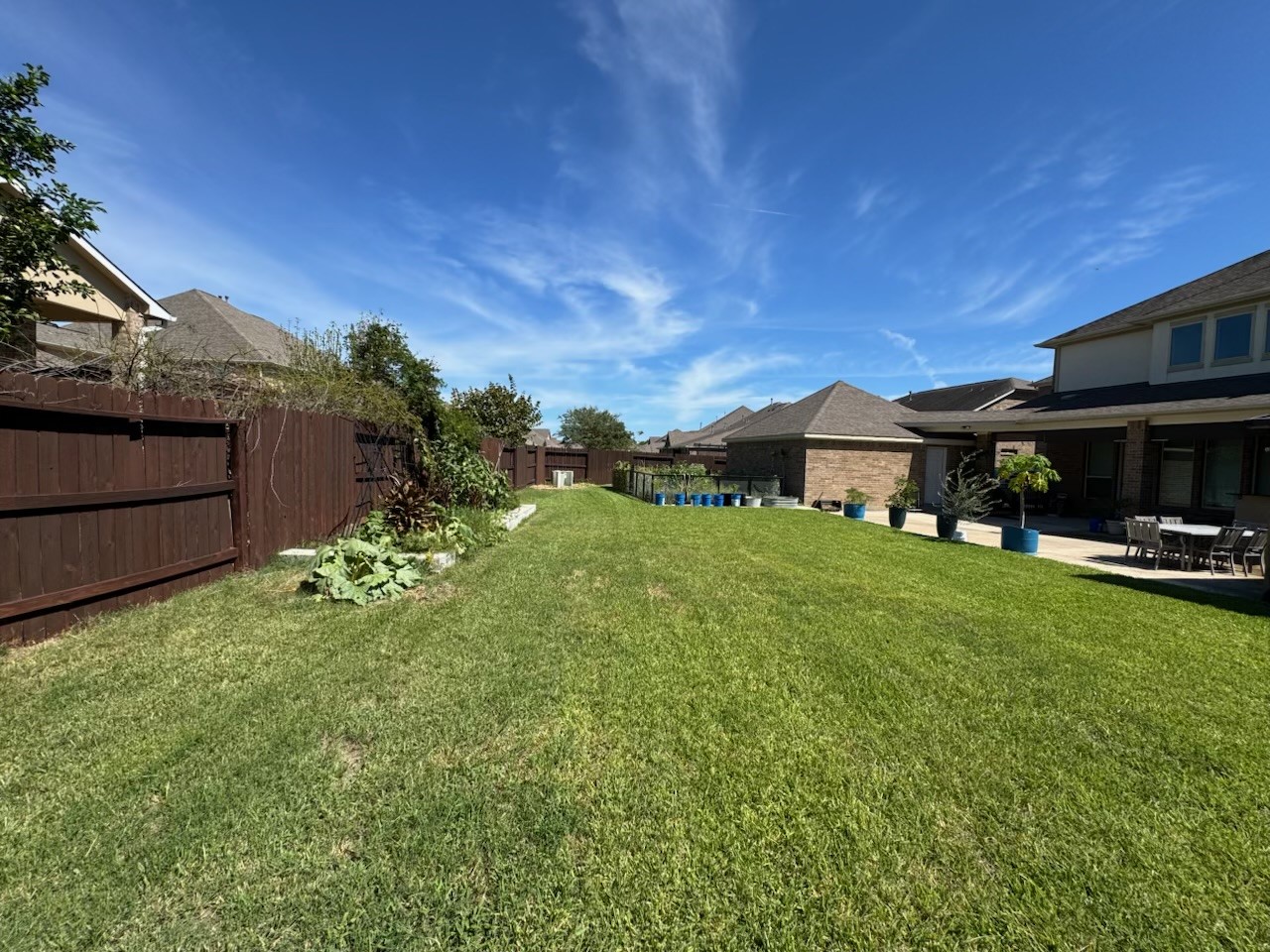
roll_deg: -2.8
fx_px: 514
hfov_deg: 102.1
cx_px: 635
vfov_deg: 85.7
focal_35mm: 14
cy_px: 476
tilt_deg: -2.7
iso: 50
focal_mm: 2.22
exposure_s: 1/2028
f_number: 2.2
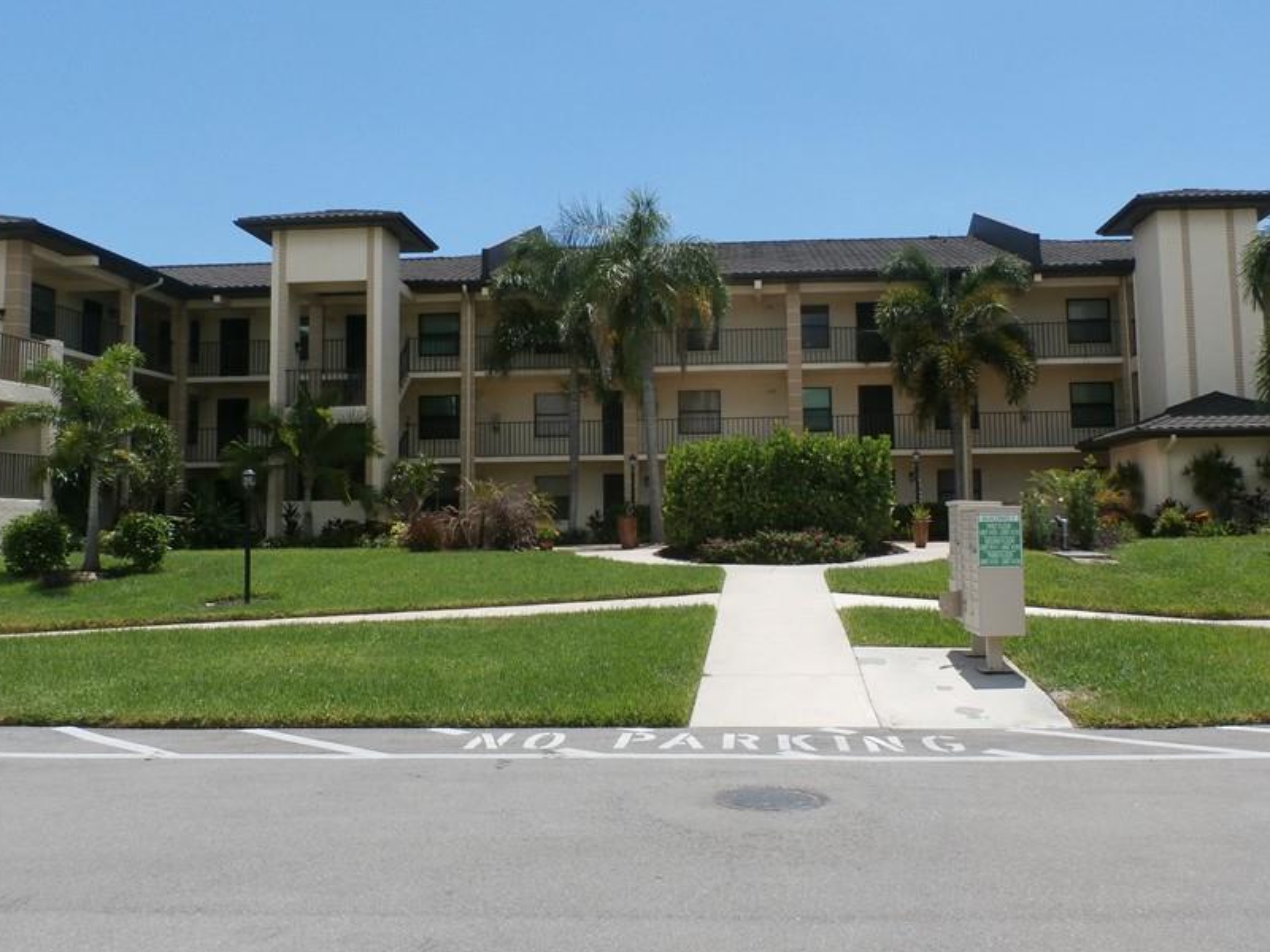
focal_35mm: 32
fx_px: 1174
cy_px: 403
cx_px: 687
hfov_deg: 56.7
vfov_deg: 44.0
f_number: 3
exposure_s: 1/1600
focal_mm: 4.5
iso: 100
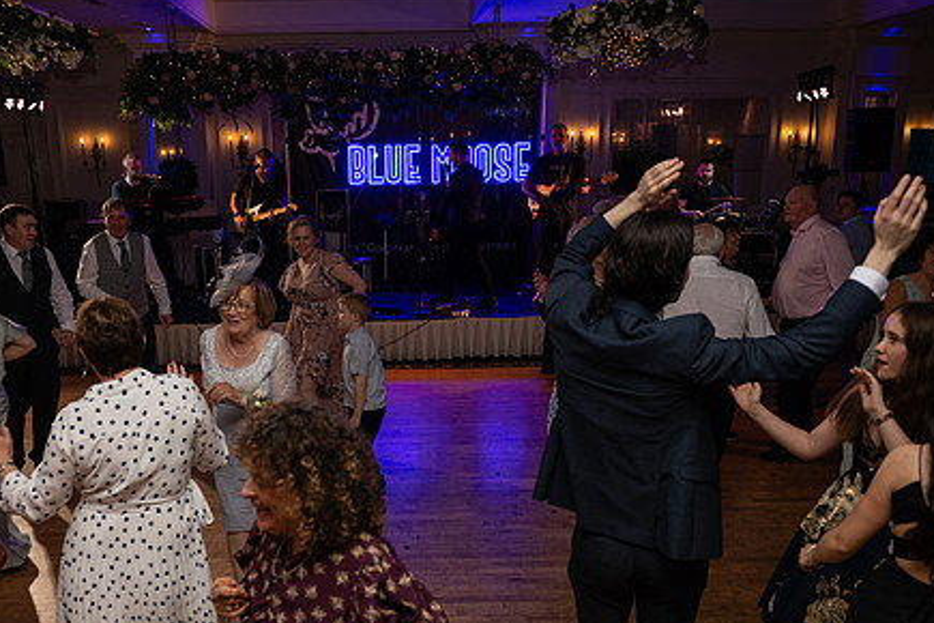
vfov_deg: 40.7
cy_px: 401
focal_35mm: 32
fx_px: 830
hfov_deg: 58.5
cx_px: 399
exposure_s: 1/160
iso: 500
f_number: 3.5
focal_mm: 24
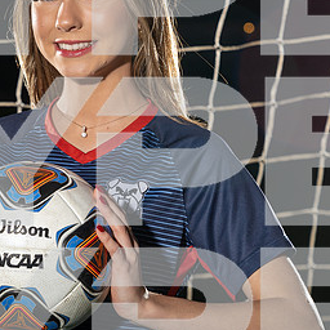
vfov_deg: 10.3
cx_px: 29
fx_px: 1823
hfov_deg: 10.3
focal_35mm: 169
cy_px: 130
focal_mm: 70
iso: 200
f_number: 4.5
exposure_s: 1/250
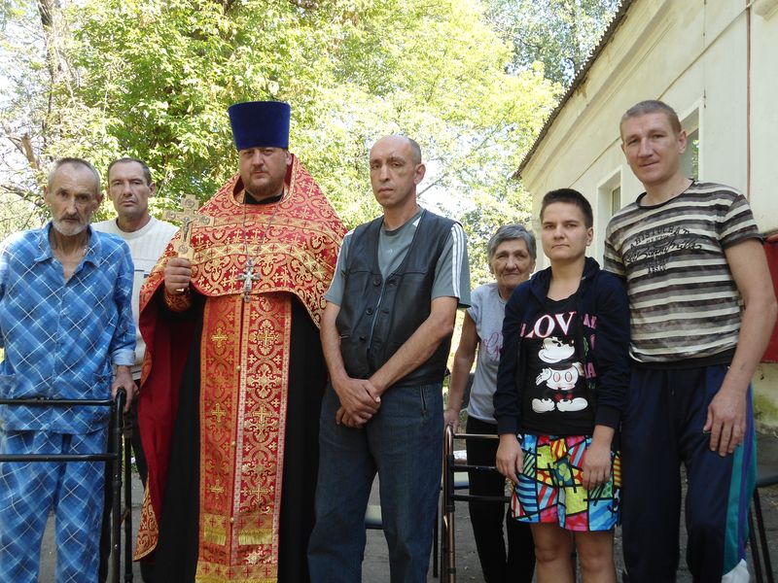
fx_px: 832
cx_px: 389
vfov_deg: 38.7
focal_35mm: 37
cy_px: 292
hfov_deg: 50.1
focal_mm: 6.7
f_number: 3.2
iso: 80
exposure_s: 1/100
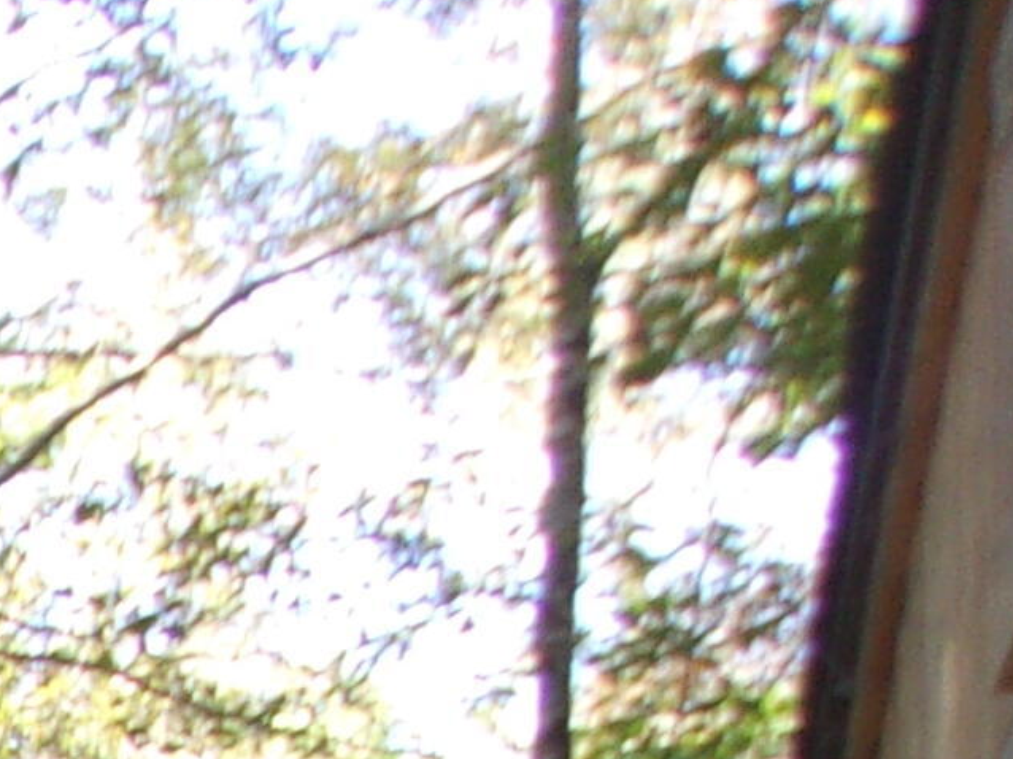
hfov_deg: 13.2
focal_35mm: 127
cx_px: -1057
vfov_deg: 10.2
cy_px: 1775
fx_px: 3715
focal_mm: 4.9
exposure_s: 1/70
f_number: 3
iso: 80
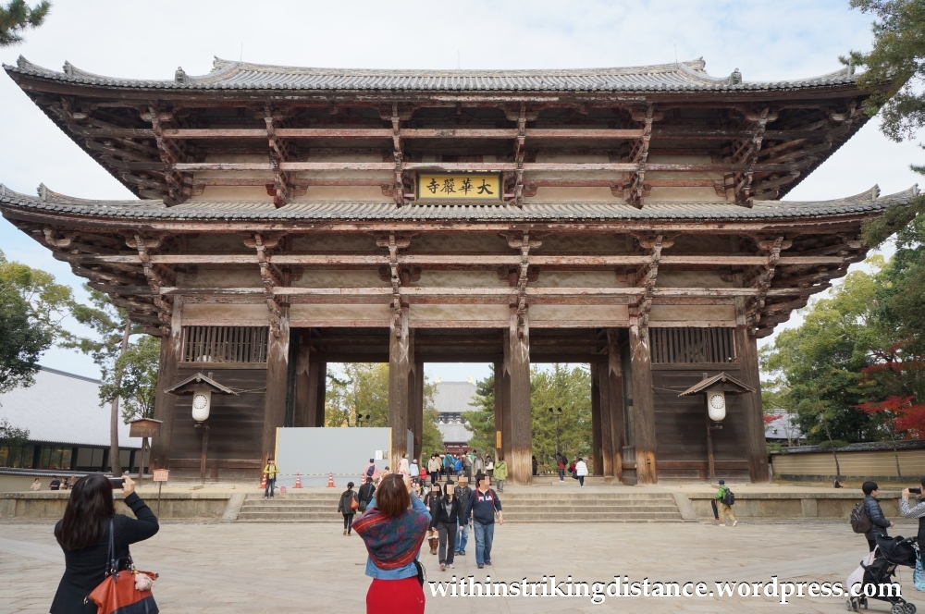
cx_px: 462
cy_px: 307
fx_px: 693
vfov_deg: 47.8
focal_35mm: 27
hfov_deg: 67.4
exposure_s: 1/250
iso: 200
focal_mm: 18
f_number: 8
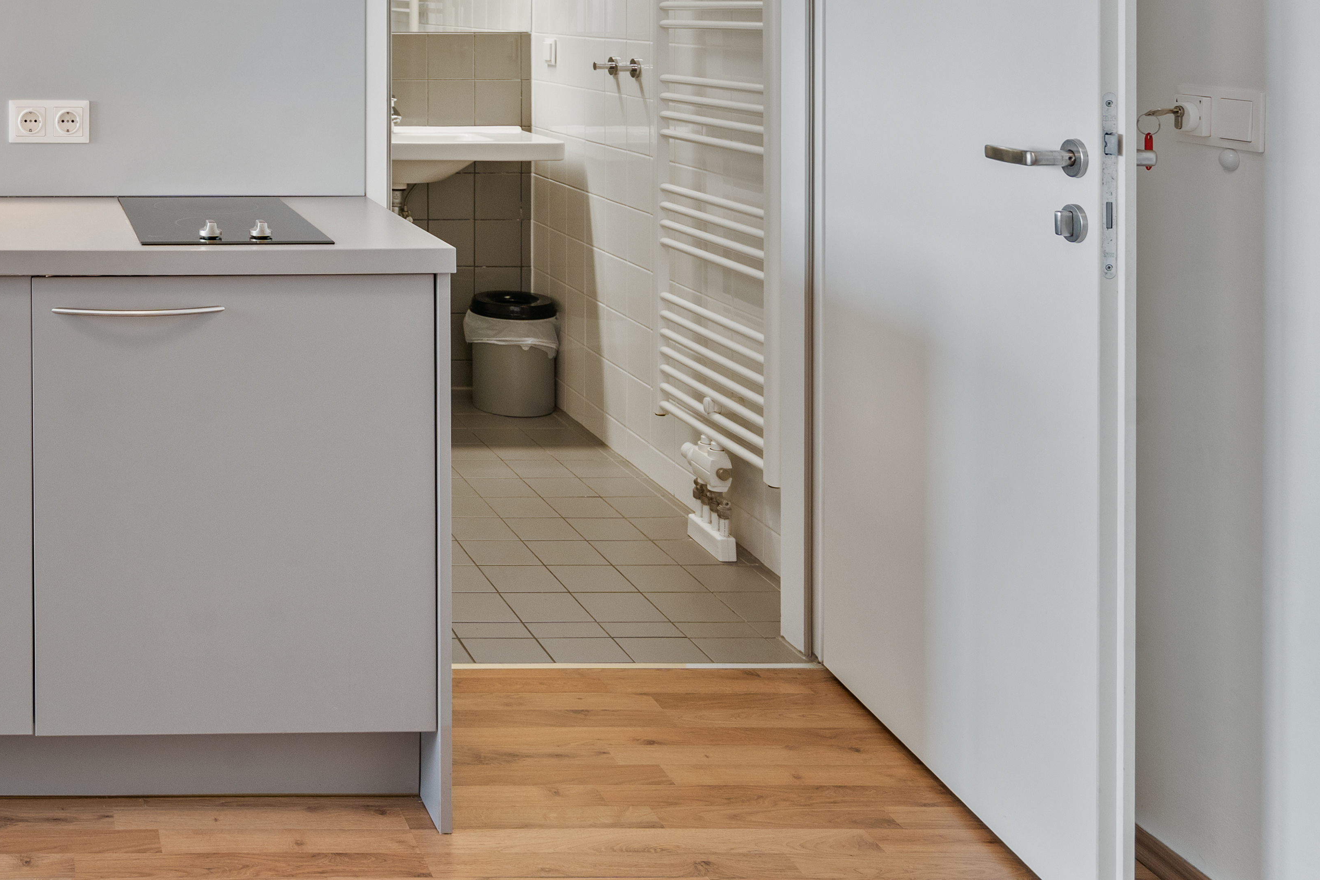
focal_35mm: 39
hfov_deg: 43.3
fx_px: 1430
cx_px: 35
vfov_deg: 31.9
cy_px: 29
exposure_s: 1/6
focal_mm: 18
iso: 200
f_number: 8
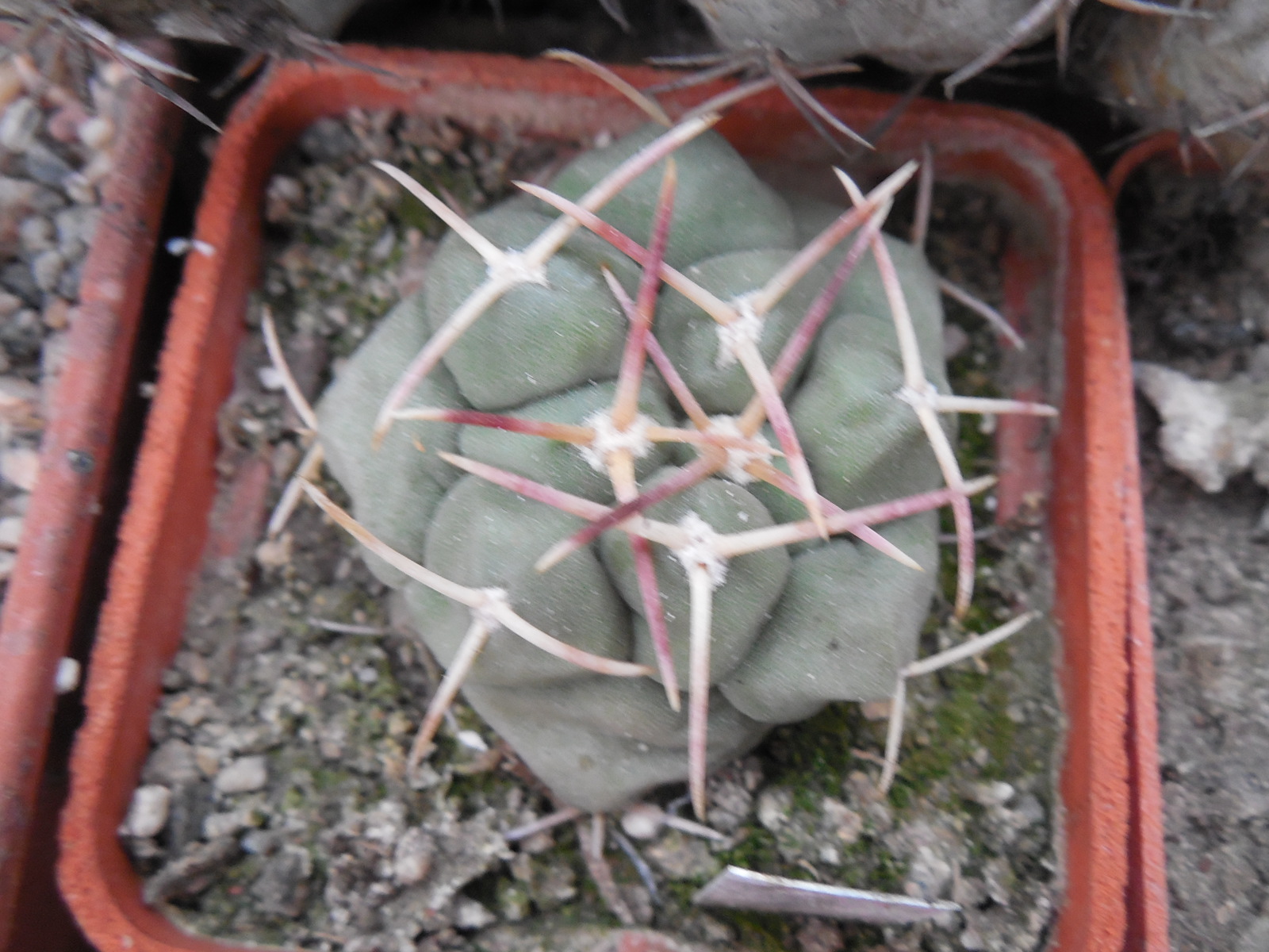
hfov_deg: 58.4
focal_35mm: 31
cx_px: 634
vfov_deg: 45.4
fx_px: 1136
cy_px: 476
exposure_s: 1/15
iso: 400
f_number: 3.6
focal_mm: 5.6
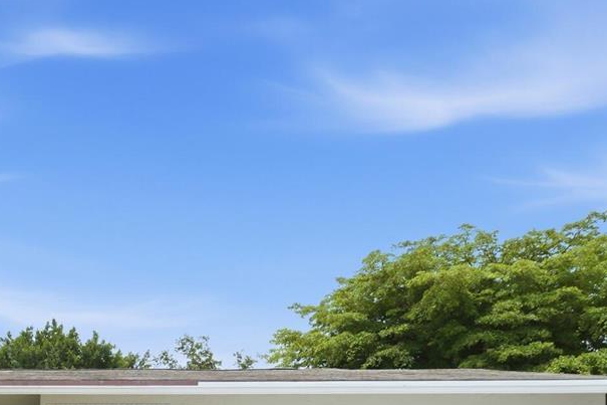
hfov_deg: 47.9
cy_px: 467
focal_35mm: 37
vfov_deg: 31.1
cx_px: 90
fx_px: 624
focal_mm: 14
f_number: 8
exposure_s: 1/500
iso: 400
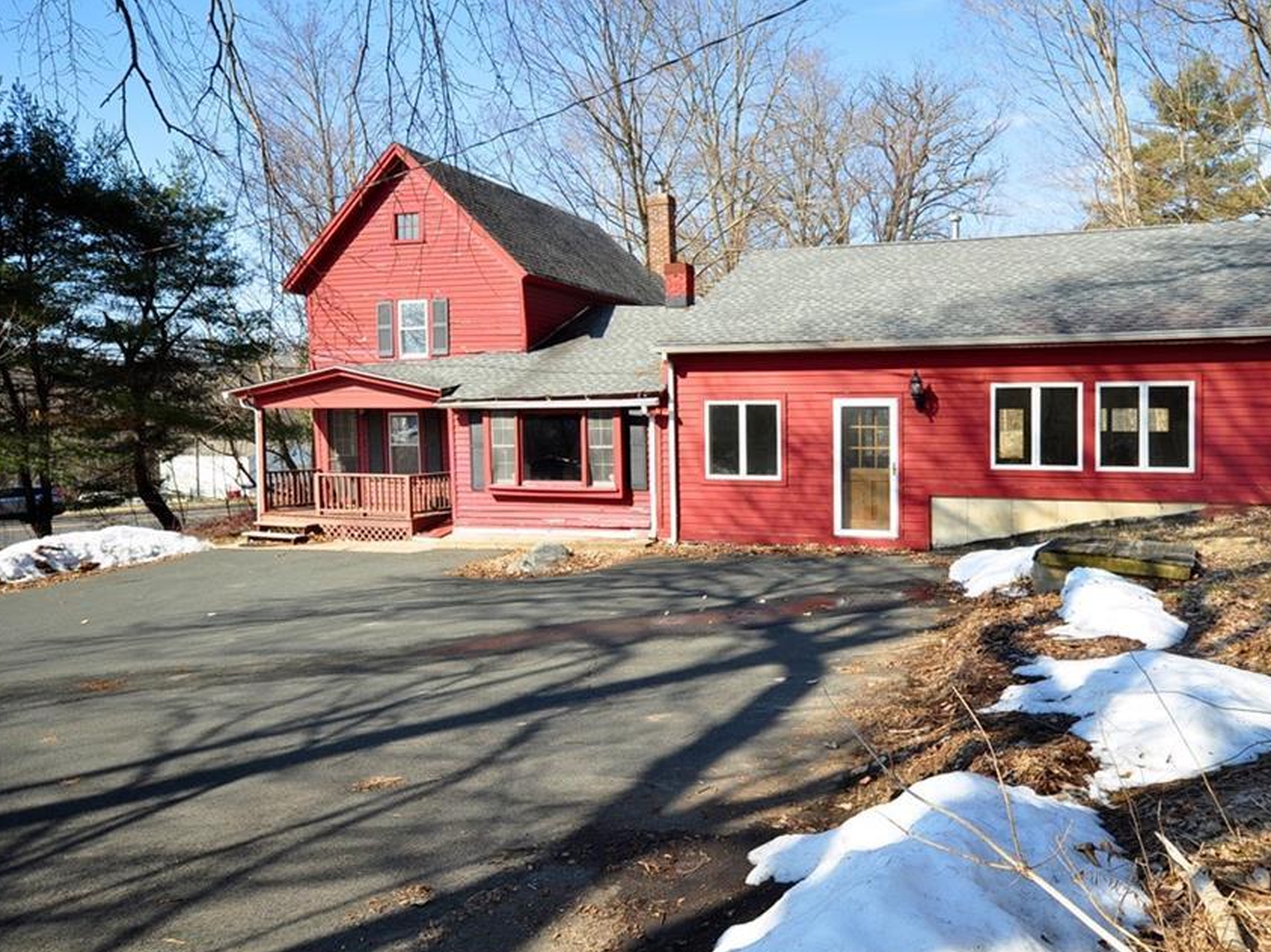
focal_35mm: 28
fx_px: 1028
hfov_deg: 62.9
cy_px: 462
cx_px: 755
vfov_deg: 49.7
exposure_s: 1/200
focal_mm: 16
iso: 200
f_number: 8
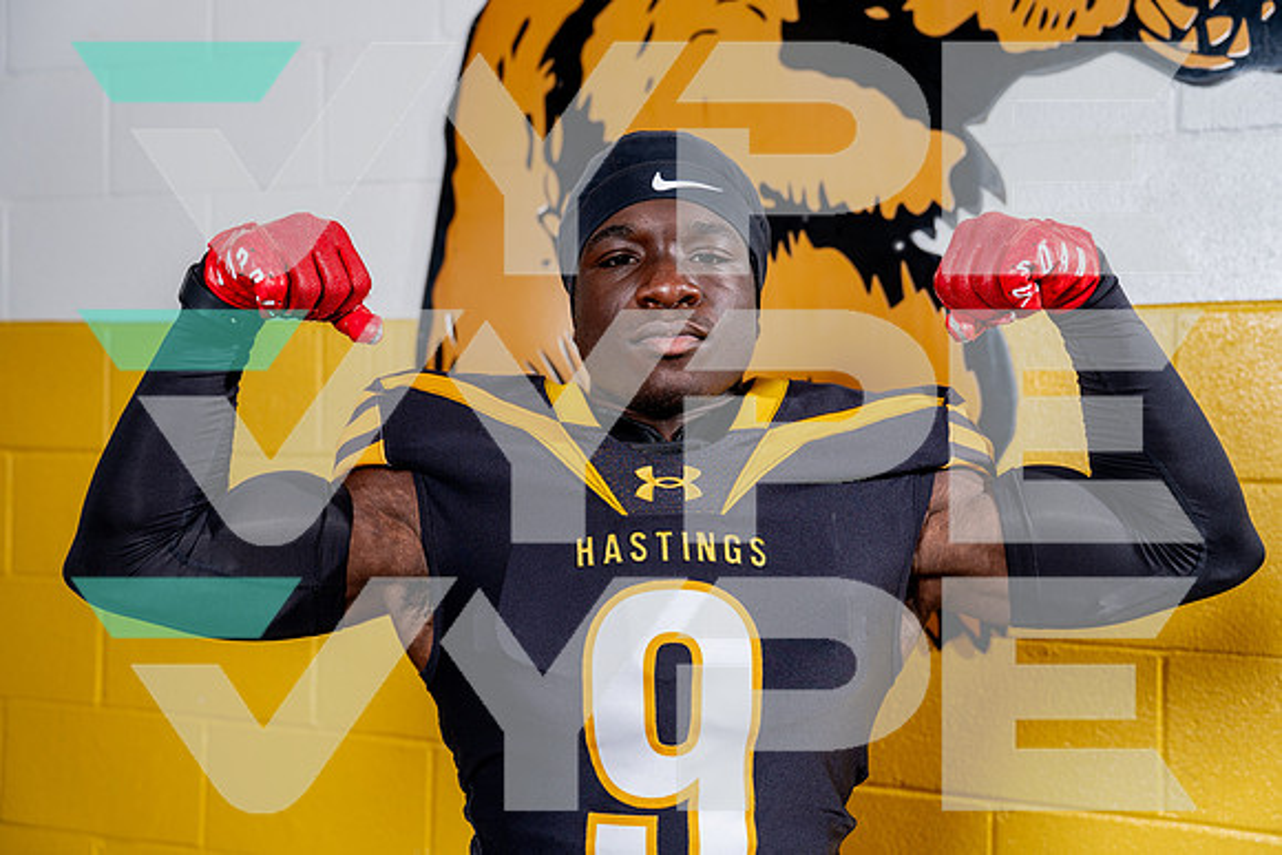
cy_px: 428
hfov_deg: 42.2
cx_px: 641
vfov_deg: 28.8
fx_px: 1663
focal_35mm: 47
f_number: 4
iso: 100
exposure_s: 1/250
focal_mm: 46
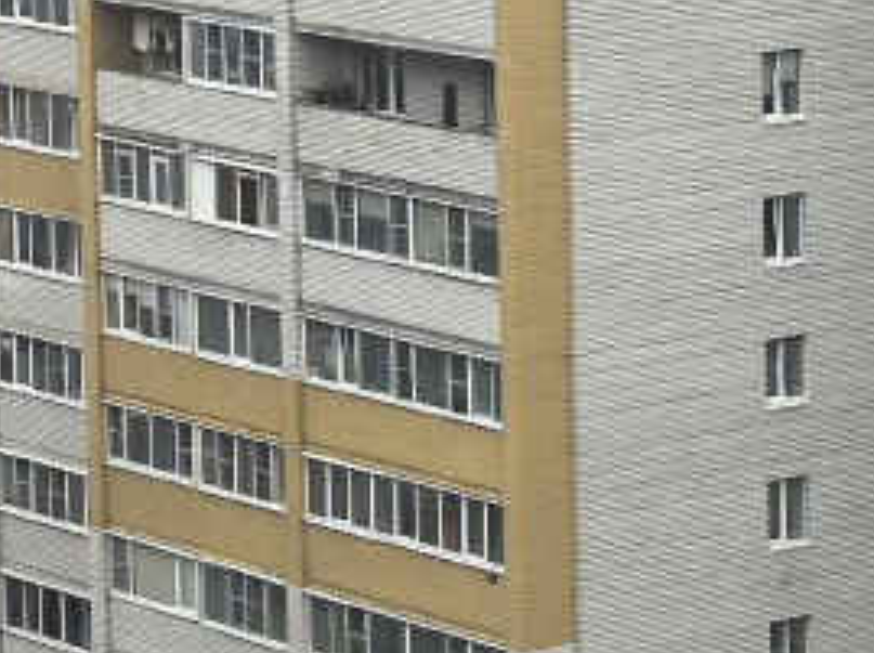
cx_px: 621
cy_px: 67
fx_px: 5371
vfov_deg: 6.9
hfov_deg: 9.3
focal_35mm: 213
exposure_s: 1/656
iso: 50
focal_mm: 6.98
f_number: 2
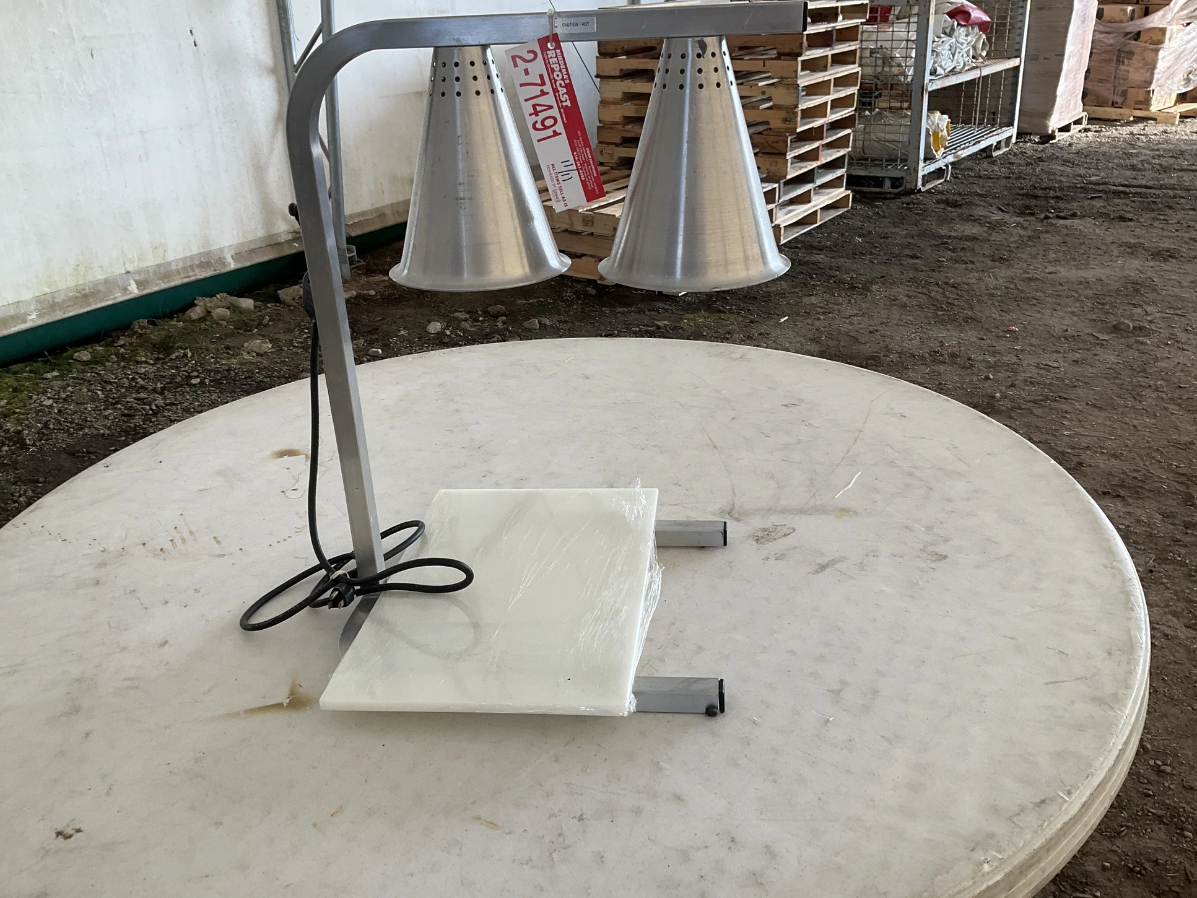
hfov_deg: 59.9
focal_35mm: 30
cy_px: 443
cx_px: 578
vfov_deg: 46.8
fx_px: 1037
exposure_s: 1/122
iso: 32
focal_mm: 3
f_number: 1.8
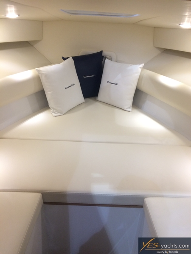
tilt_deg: -23.5
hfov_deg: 48.2
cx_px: 96
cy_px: 127
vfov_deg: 61.7
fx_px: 213
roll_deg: -0.8
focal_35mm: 29
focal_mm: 4.15
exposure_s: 1/30
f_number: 2.2
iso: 100
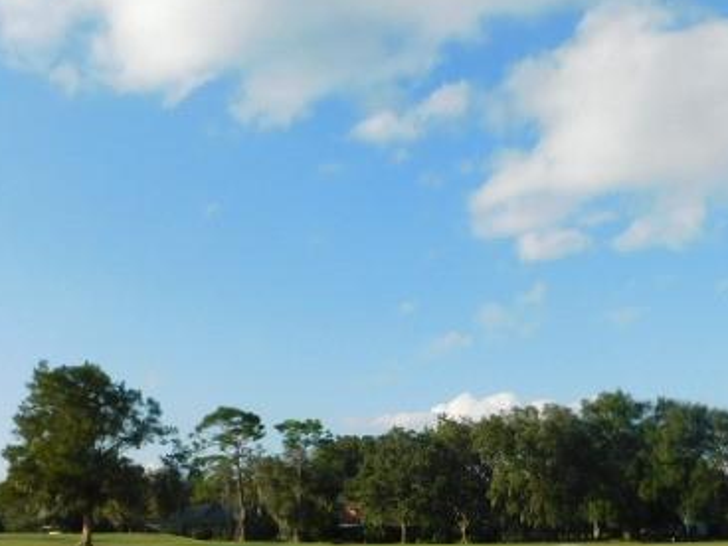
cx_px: 429
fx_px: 841
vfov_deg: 34.7
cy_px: 449
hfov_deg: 46.6
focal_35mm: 40
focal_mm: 4
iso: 125
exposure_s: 1/1500
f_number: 3
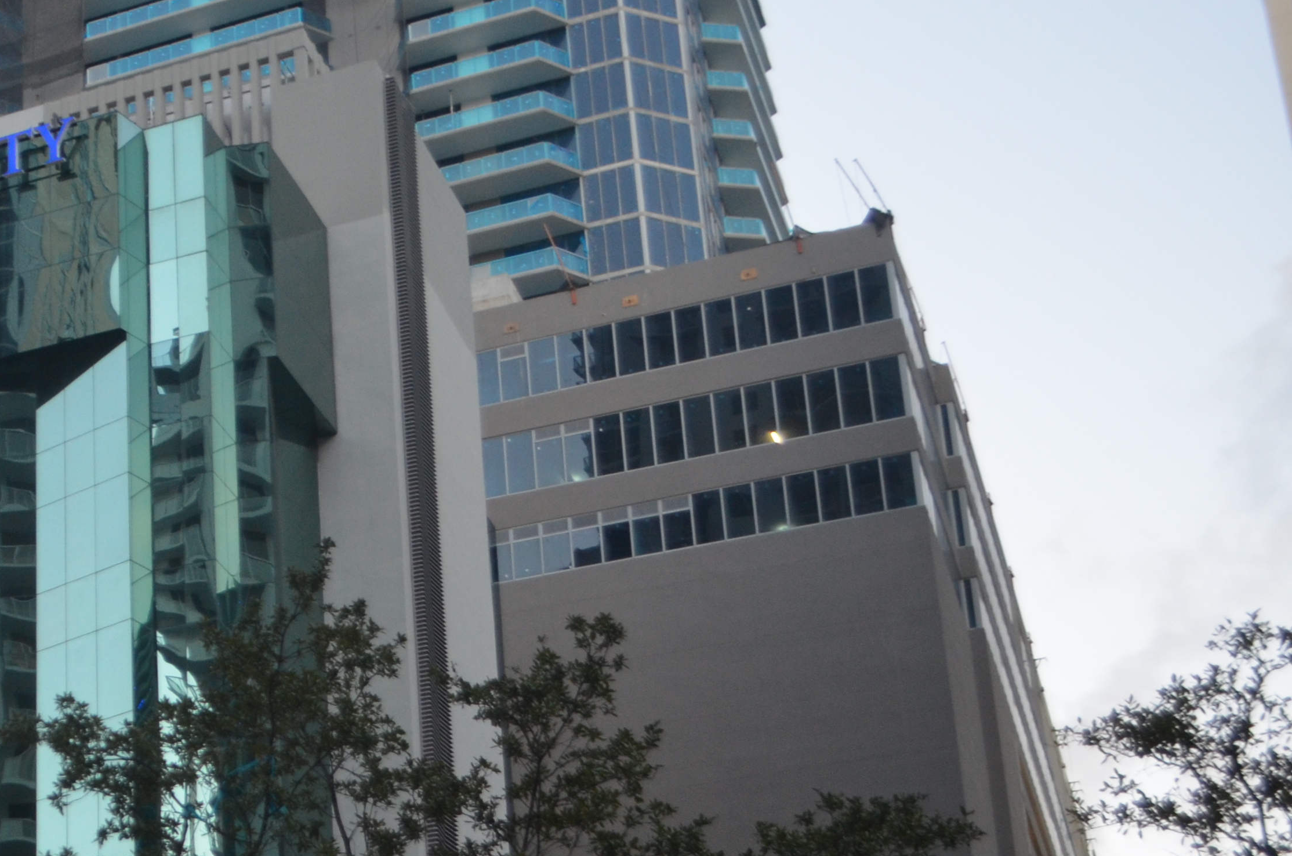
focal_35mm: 73
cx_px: -128
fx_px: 2615
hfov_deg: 25.7
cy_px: 760
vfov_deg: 18.3
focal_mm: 22
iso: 500
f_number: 4
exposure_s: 1/60
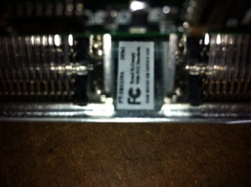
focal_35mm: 35
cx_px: 126
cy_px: 94
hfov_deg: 52.7
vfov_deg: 40.6
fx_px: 253
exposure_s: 1/1280
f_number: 2.8
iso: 80
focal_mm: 3.85
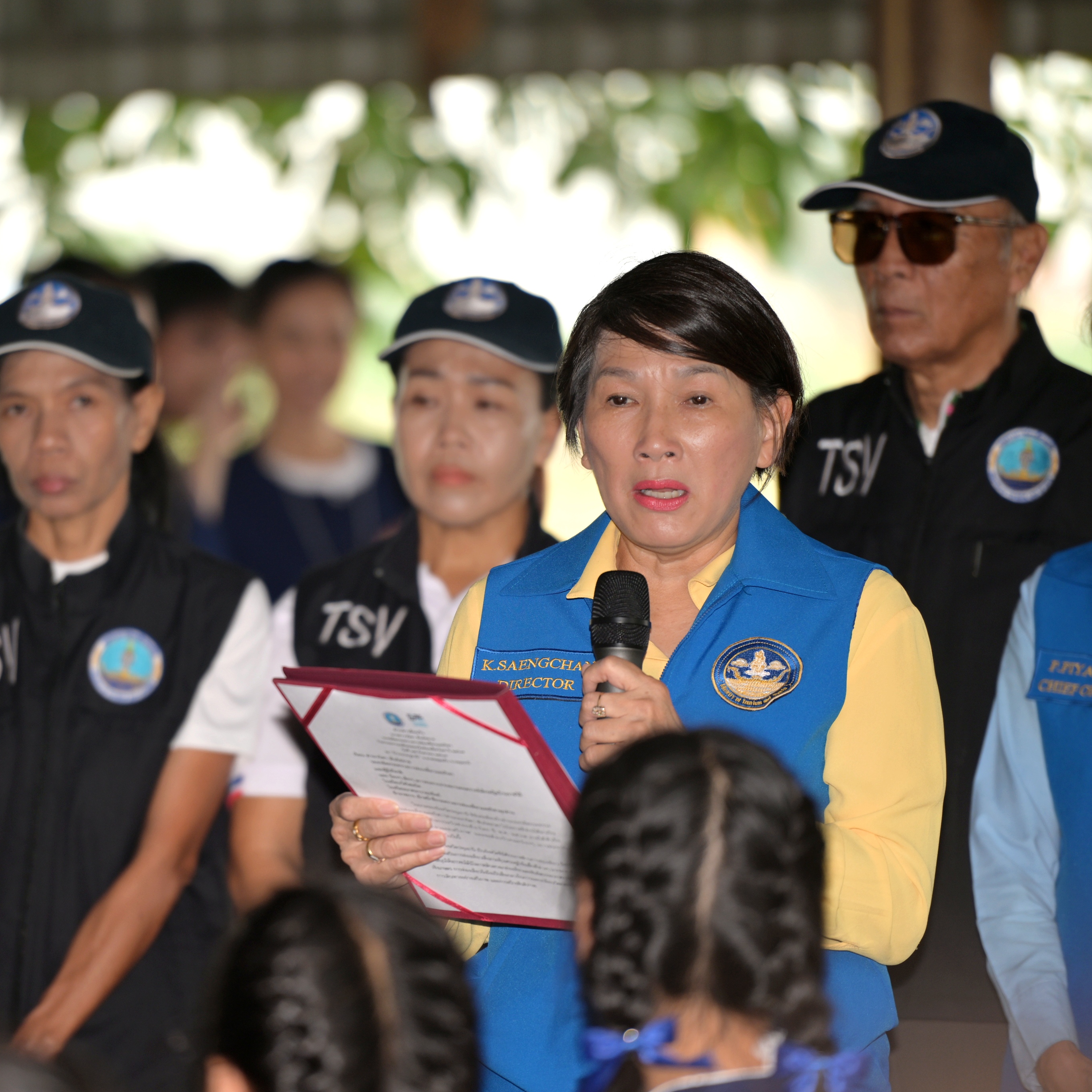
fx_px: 9137
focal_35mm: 256
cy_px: 544
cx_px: 333
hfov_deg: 6.8
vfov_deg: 6.8
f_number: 2.8
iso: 100
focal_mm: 200
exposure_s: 1/200
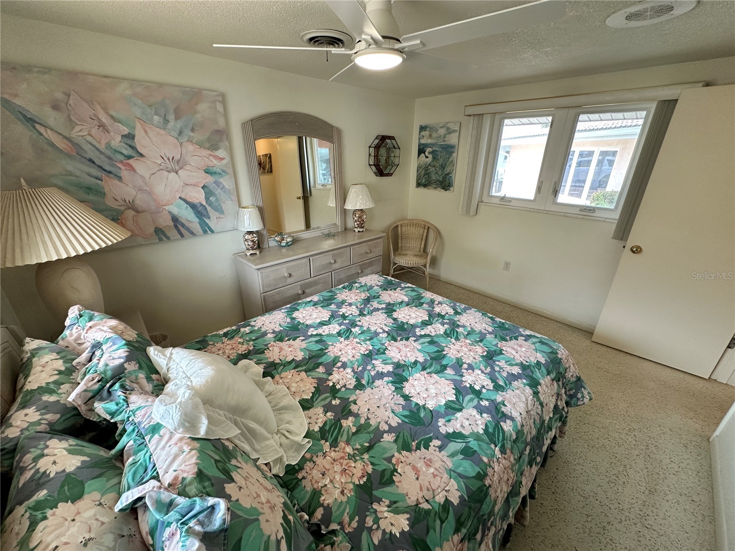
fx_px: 297
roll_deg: -0.9
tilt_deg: -21.9
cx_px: 368
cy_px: 276
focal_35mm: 14
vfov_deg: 85.7
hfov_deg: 102.1
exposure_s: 1/101
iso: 160
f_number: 2.2
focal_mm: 2.22
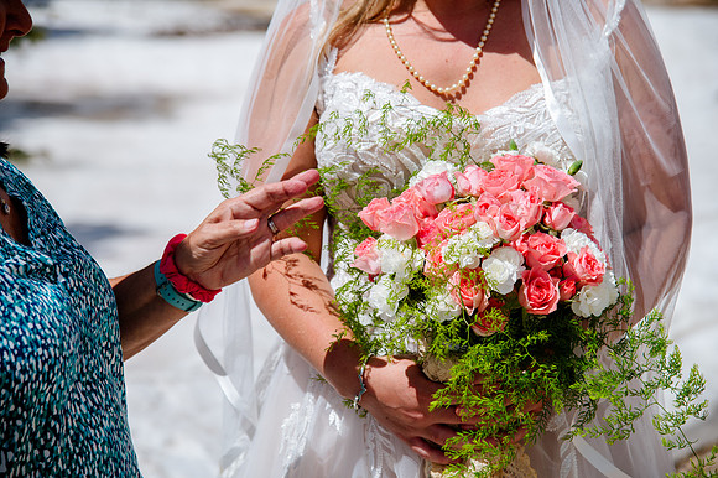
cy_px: 239
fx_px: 1993
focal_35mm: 100
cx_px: 359
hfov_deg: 20.4
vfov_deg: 13.7
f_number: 5
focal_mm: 100
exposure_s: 1/500
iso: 200
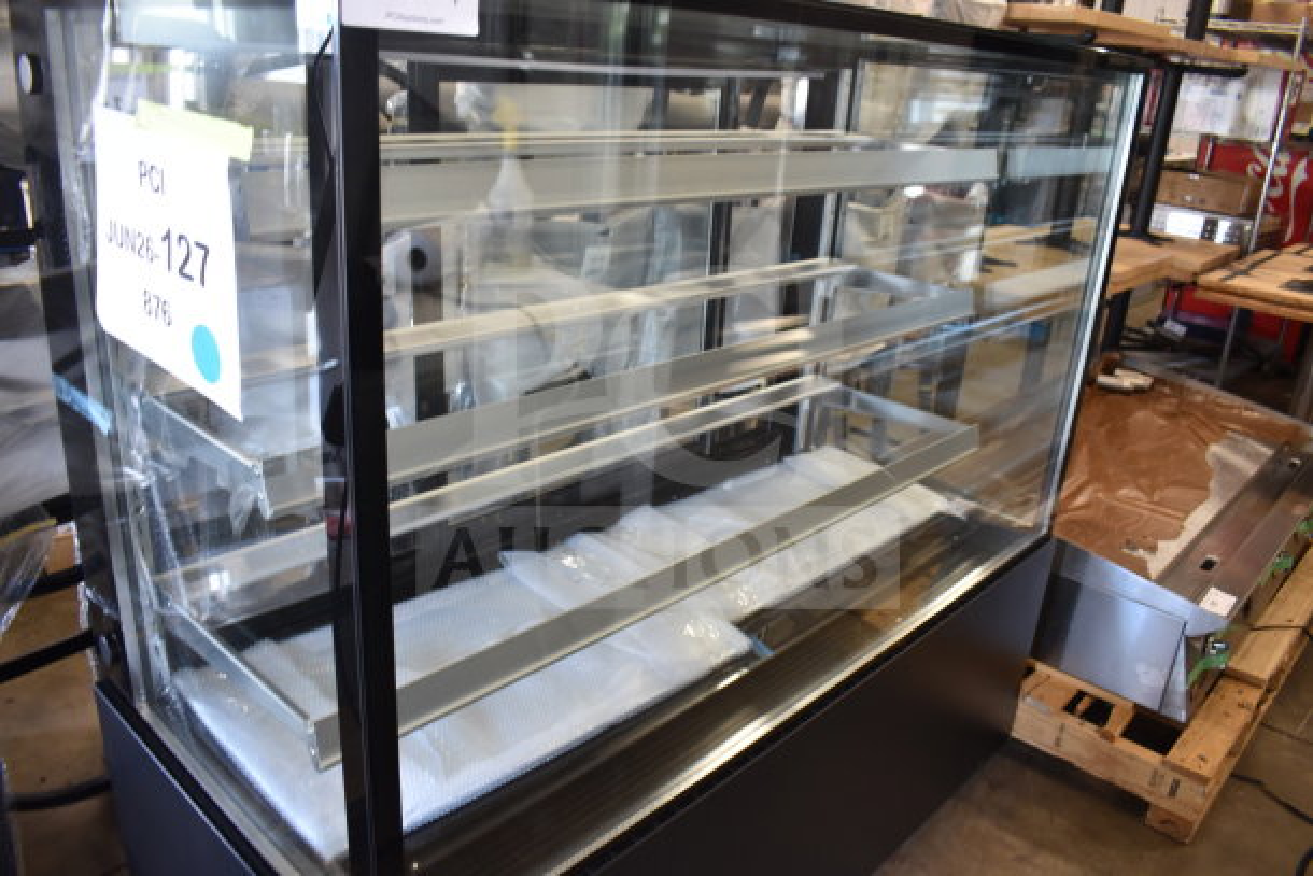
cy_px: 438
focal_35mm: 27
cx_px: 656
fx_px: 985
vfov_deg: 48.0
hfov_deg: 67.4
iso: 640
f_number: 3.5
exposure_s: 1/30
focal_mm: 18
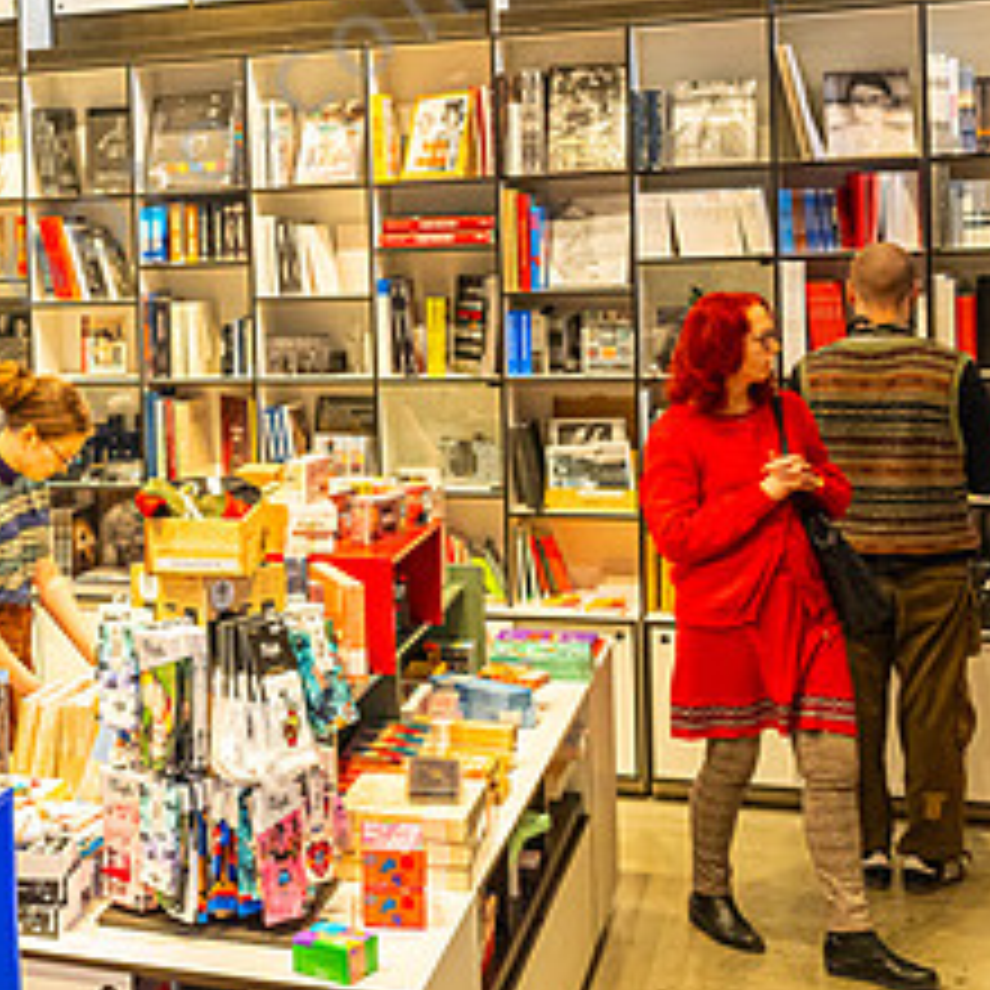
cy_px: 300
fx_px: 2038
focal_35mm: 63
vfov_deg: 27.1
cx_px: -194
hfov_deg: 24.7
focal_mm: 24
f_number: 5.6
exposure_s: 1/100
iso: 1600
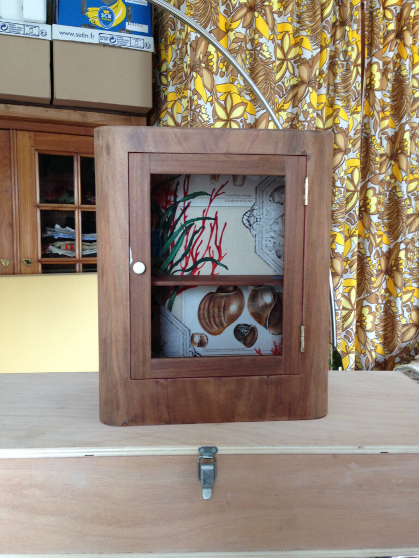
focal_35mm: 33
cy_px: 279
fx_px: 533
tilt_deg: -5.1
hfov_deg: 42.9
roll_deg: -0.3
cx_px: 210
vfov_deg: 55.4
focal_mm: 4.12
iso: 80
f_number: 2.4
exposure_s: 1/20
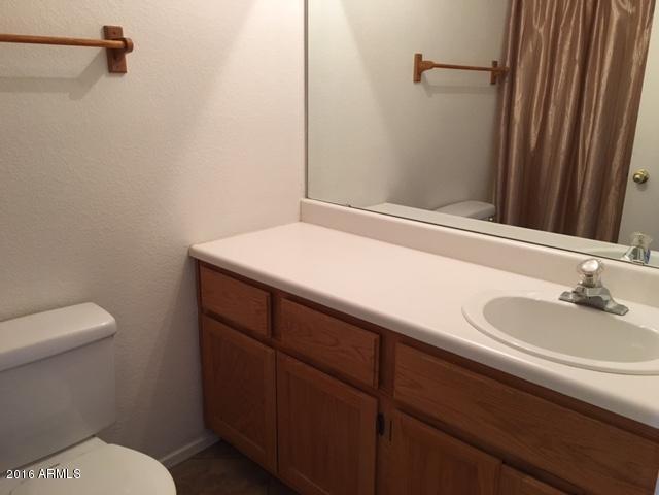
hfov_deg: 61.7
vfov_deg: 48.2
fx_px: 552
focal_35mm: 29
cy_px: 248
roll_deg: +0.1
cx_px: 330
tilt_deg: -16.3
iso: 125
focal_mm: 4.15
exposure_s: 1/30
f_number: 2.2
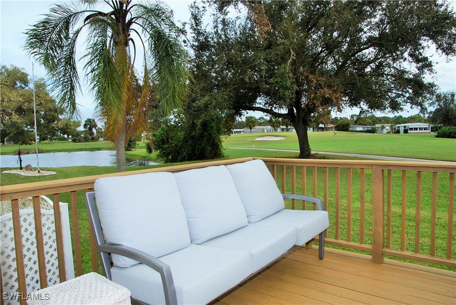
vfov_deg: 53.2
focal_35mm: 24
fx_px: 304
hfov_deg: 73.7
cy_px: 152
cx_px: 228
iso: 100
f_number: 7.1
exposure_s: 1/200
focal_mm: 16
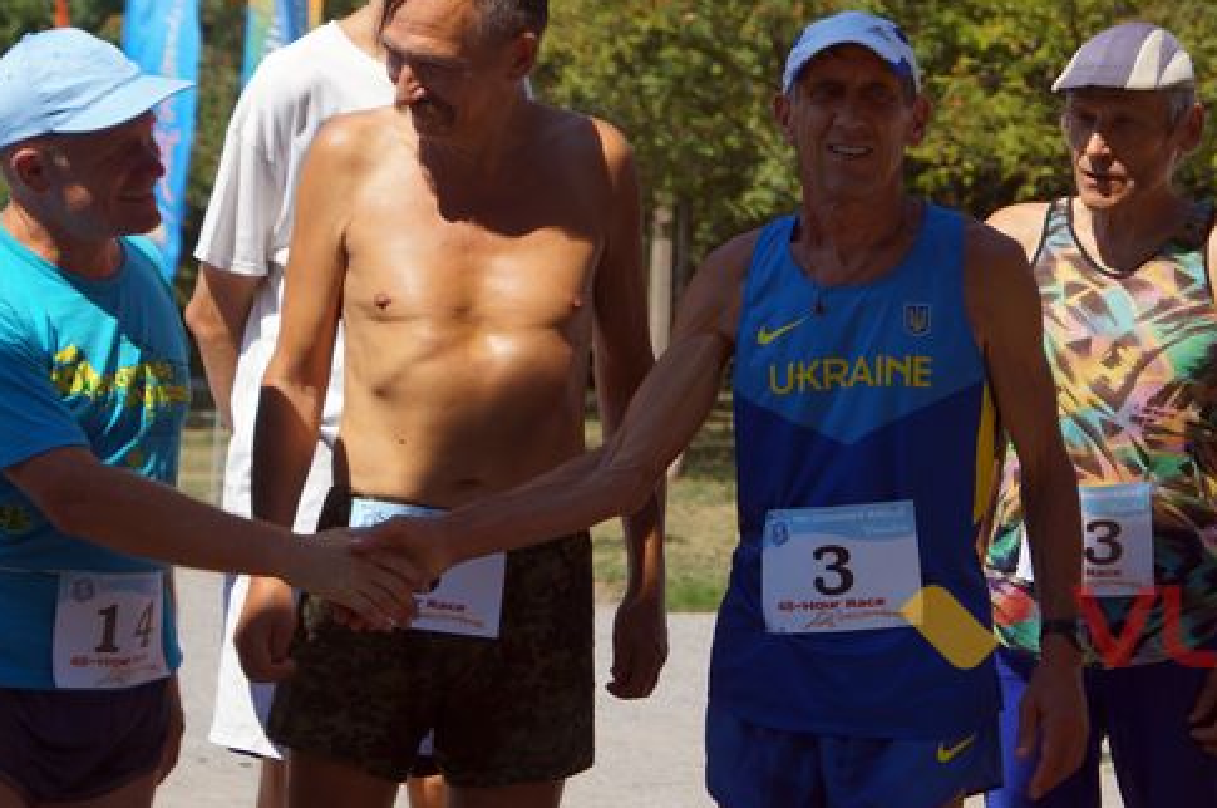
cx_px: 748
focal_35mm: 130
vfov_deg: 10.5
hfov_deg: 15.8
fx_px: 4389
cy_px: 287
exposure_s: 1/320
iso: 100
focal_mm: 60
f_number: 6.3
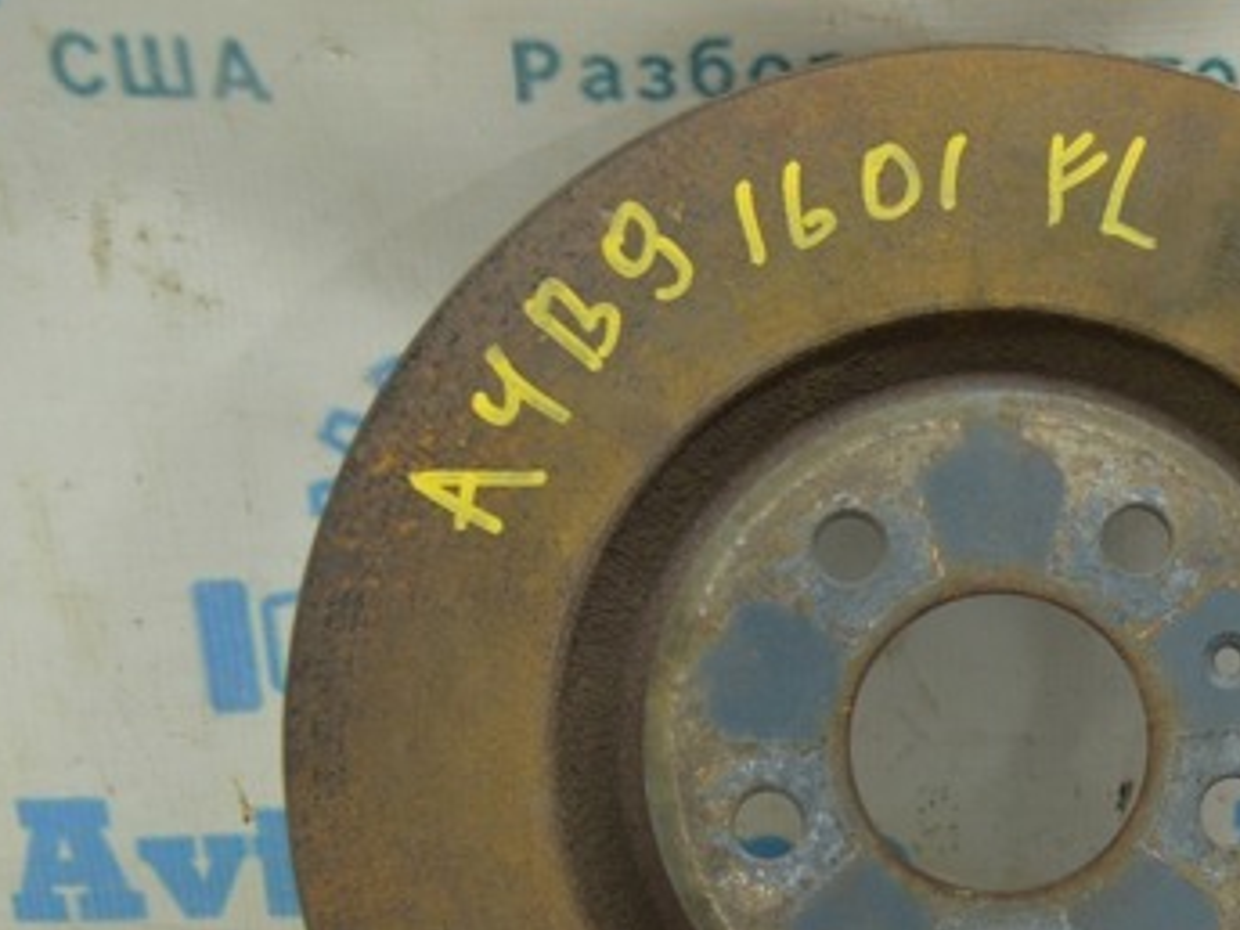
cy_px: 734
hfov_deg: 25.6
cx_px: 988
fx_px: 2687
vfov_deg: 19.5
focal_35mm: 75
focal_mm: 28
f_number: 5.6
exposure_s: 1/20
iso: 400
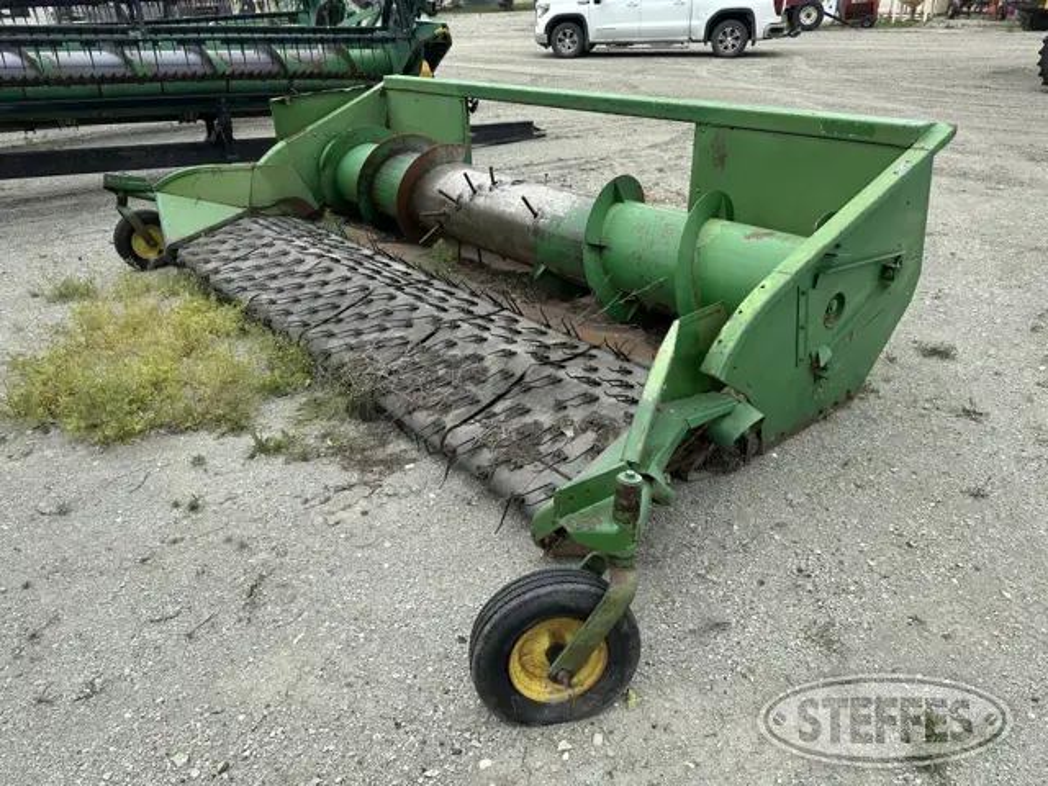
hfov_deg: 71.6
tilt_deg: -25.7
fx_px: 727
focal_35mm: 24
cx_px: 524
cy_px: 393
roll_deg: +1.3
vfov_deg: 56.8
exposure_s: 1/1845
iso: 80
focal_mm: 6.86
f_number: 1.78
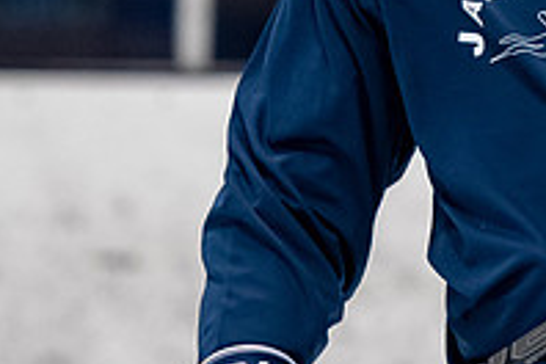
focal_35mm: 991
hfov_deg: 2.1
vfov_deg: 1.4
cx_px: 576
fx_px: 15029
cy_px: -181
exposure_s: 1/800
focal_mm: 190
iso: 2000
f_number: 3.2
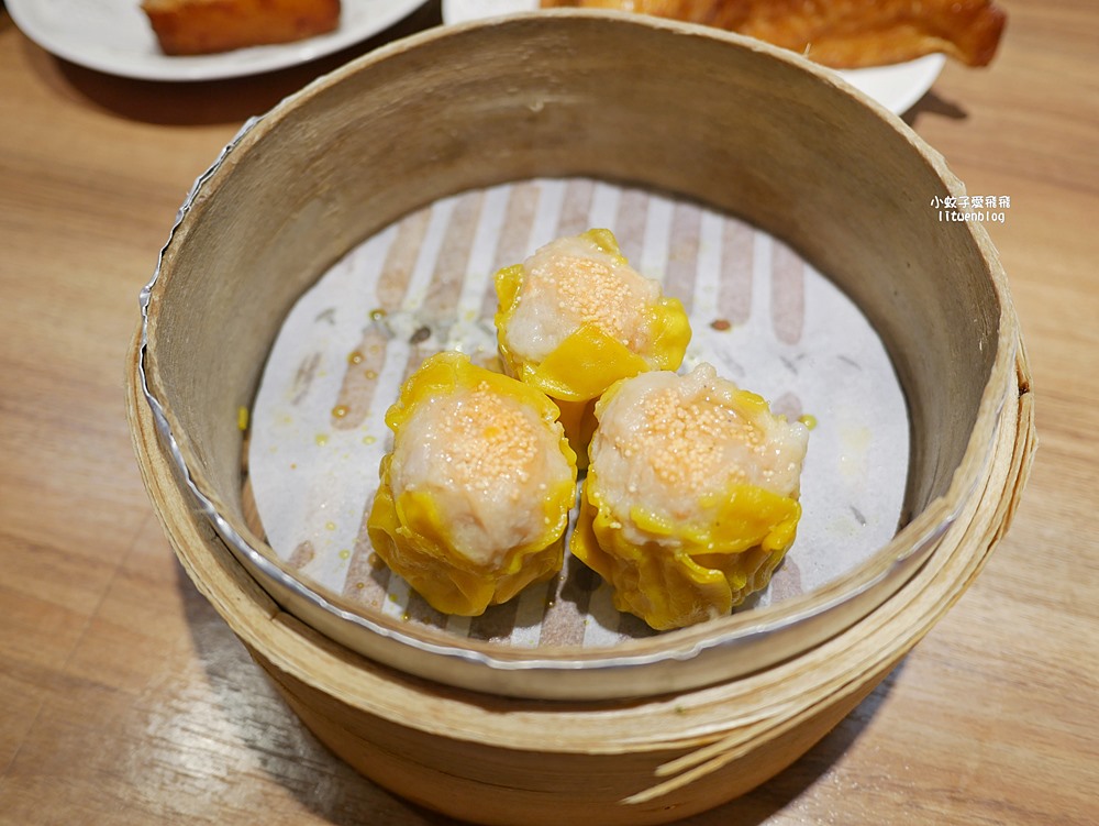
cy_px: 413
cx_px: 550
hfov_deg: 63.4
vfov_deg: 49.8
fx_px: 889
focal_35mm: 28
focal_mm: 14
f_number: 2.5
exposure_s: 1/160
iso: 200
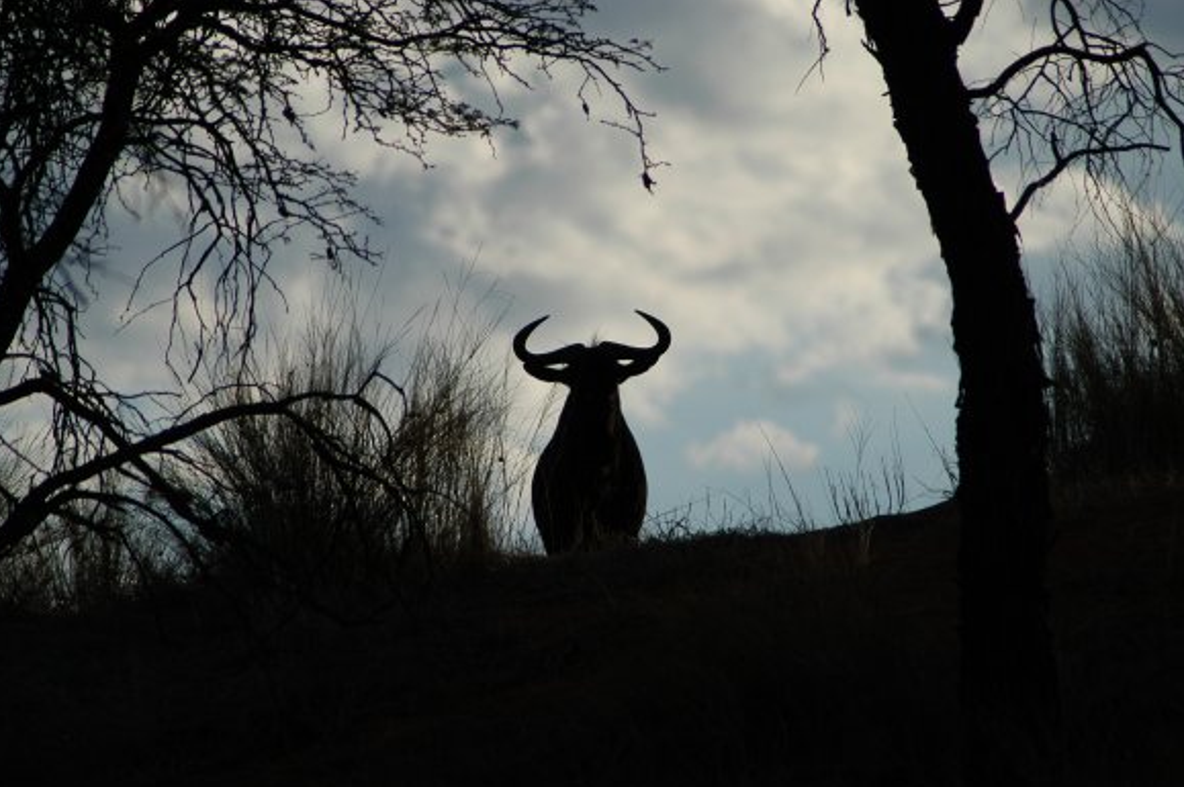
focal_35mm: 476
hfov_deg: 4.3
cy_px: 412
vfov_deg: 2.9
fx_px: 15641
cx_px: 601
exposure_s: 1/2500
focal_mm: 300
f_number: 6.3
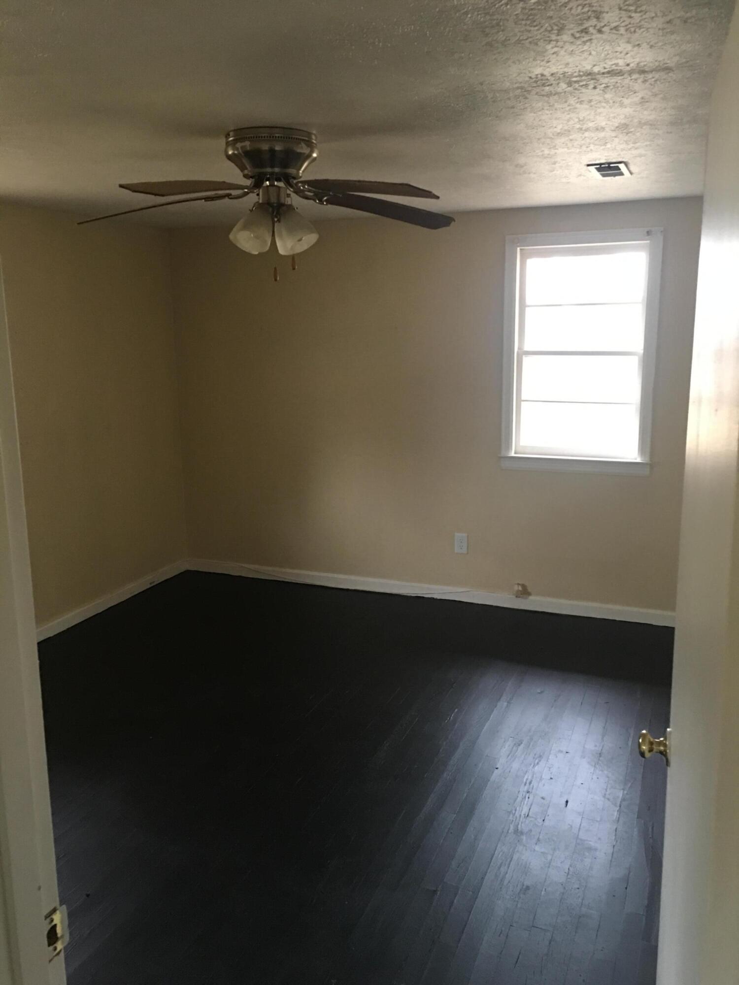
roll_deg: +0.1
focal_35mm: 29
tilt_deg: -11.8
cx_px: 370
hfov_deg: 48.2
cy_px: 492
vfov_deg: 61.7
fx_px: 825
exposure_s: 1/15
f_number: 2.2
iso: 100
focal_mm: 4.15
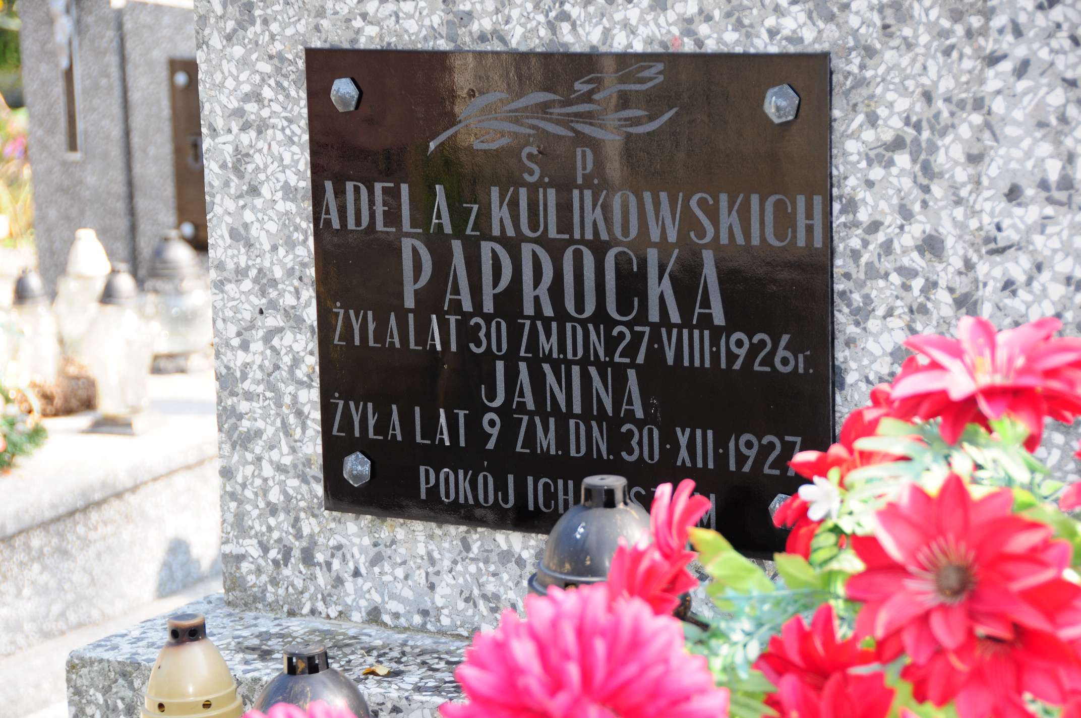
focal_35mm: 105
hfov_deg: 19.5
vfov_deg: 13.0
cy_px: 359
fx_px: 3149
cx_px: 540
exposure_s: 1/160
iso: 250
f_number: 5
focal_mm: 70
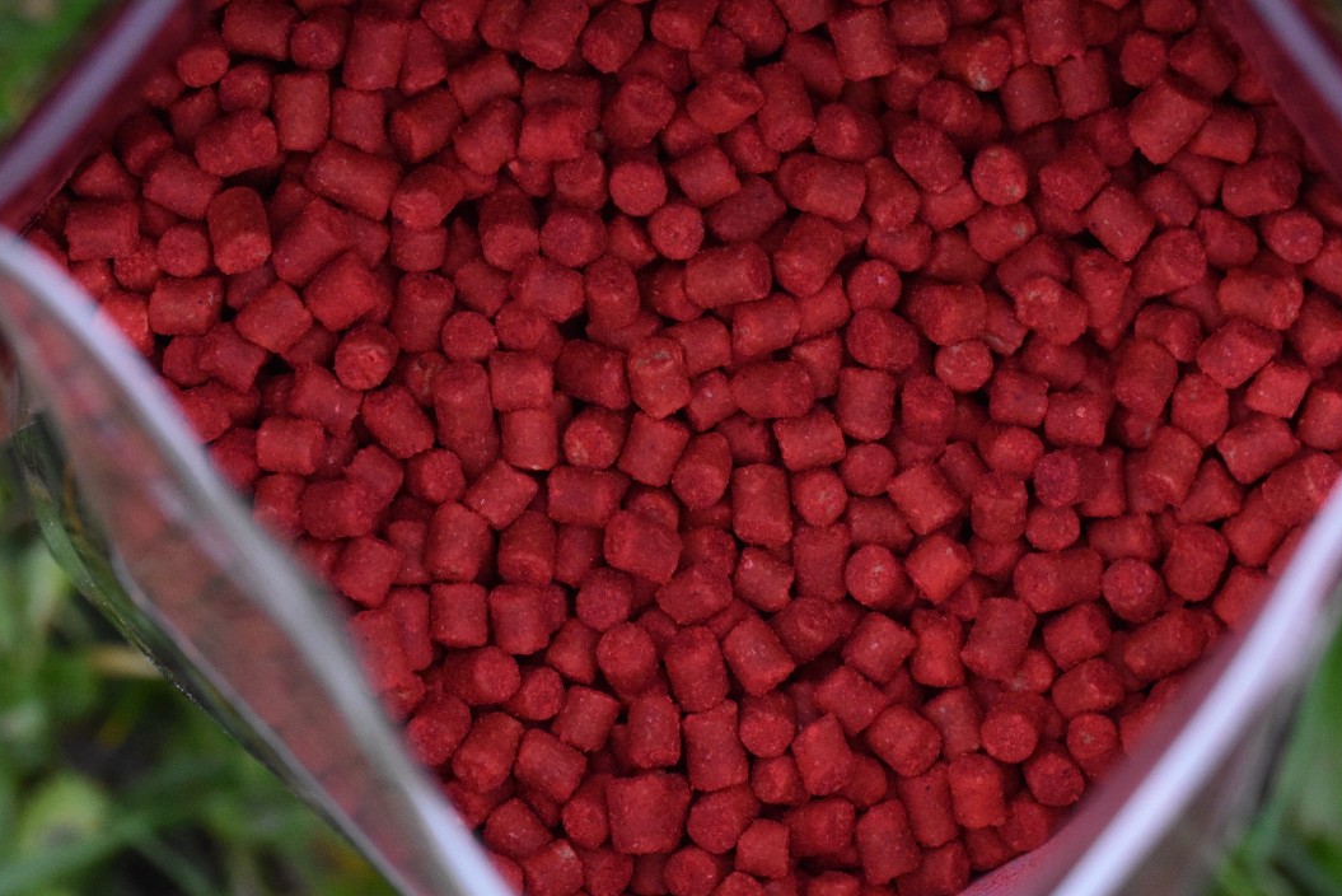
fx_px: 9014
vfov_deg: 5.7
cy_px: 300
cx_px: 756
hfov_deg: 8.5
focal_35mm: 242
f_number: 7.1
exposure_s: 1/200
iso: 2500
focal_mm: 105
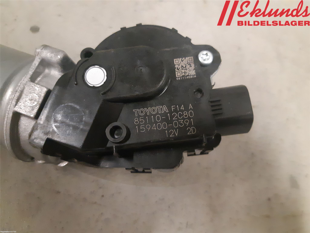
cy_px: 116
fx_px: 233
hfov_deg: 67.3
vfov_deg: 53.1
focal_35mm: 26
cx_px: 155
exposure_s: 1/112
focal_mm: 3.93
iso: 800
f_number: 1.7
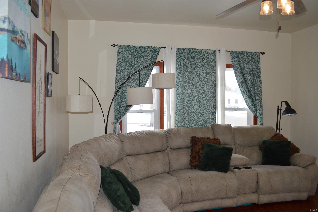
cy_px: 106
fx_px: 238
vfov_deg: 47.8
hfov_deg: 67.4
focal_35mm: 27
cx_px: 159
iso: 160
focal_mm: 18
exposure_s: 1/125
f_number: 4
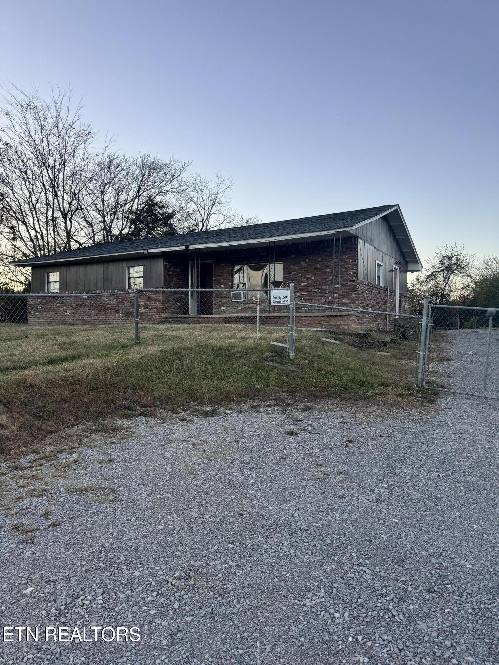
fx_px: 461
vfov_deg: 71.6
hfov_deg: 56.8
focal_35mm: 24
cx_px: 250
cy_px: 332
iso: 80
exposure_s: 1/588
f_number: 1.78
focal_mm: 6.76
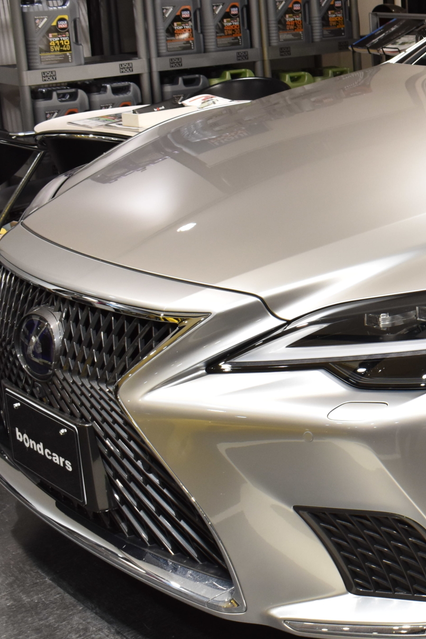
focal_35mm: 70
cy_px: 260
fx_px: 1242
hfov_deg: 17.9
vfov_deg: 28.8
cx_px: 591
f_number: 8
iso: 720
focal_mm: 22
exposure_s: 1/40
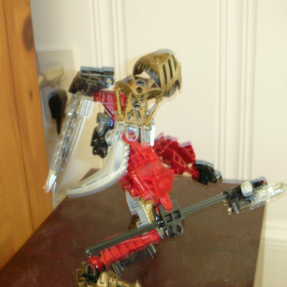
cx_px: 113
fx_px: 516
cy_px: 145
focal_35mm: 55
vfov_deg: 31.1
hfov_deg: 31.0
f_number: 3.5
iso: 200
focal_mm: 7.7
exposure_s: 1/1.3
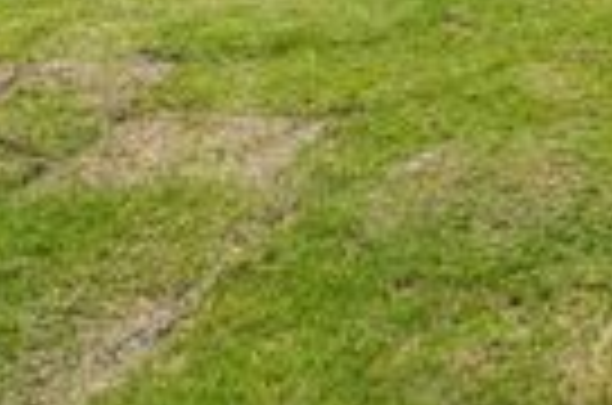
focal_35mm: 59
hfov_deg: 28.5
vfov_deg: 17.9
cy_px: -340
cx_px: 774
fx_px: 1001
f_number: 10
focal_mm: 16
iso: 800
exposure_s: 1/2500
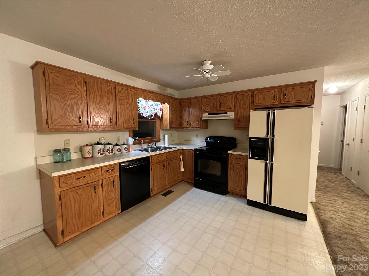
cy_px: 138
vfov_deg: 85.7
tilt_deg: -4.8
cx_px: 184
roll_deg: +0.1
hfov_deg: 102.1
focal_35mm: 14
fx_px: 149
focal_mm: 2.22
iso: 800
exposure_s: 1/40
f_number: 2.2
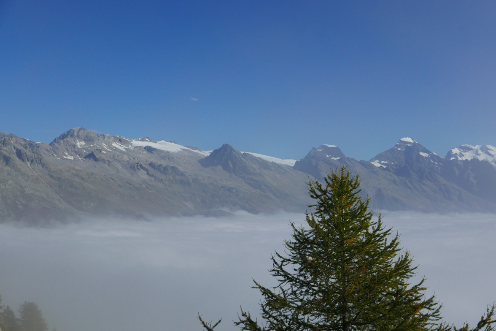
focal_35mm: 55
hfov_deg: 36.2
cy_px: 165
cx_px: 251
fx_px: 758
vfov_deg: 24.6
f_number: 5.6
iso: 200
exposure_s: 1/2000
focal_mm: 24.5
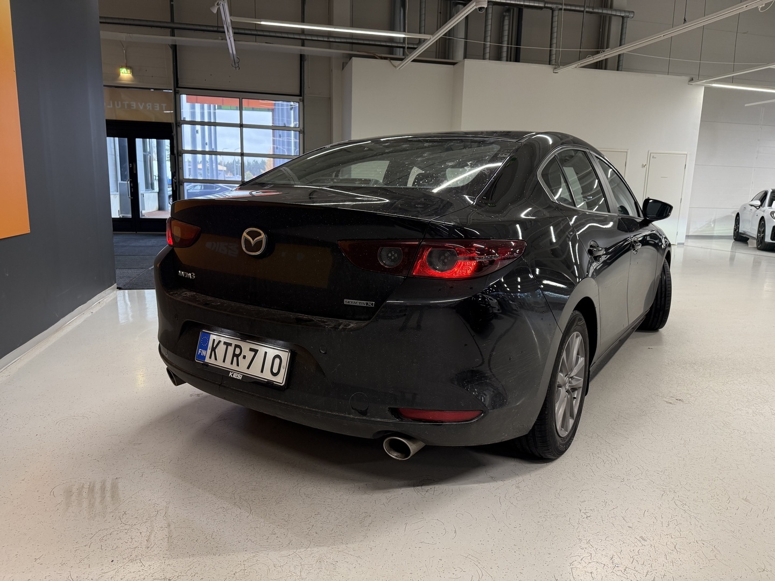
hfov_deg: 71.6
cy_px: 290
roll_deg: -2.4
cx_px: 388
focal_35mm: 24
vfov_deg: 56.8
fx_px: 537
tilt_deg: -10.1
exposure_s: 1/100
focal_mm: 6.76
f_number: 1.78
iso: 160
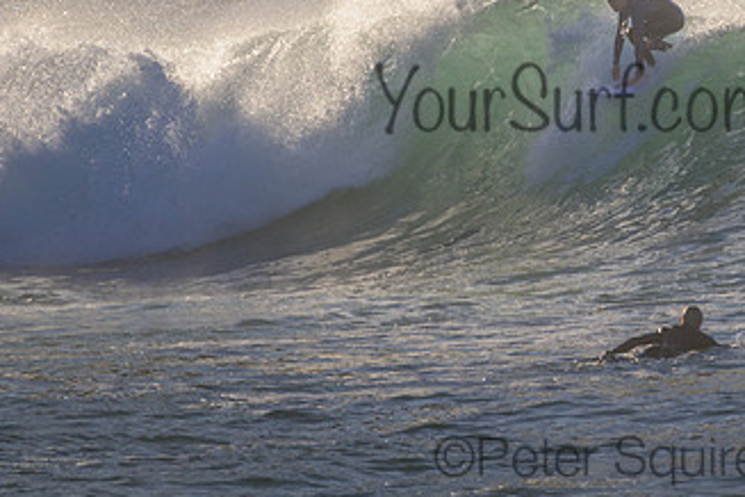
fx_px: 29342
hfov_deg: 1.5
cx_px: 611
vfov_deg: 1.0
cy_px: 79
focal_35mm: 1418
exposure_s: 1/1250
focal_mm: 800
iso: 640
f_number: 11
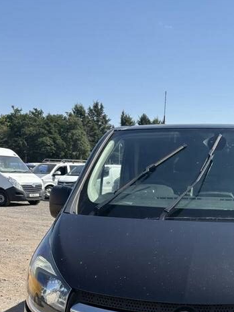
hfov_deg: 28.0
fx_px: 451
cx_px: 211
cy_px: 264
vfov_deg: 36.4
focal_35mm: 50
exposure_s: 1/2451
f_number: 1.6
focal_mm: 5.96
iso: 50
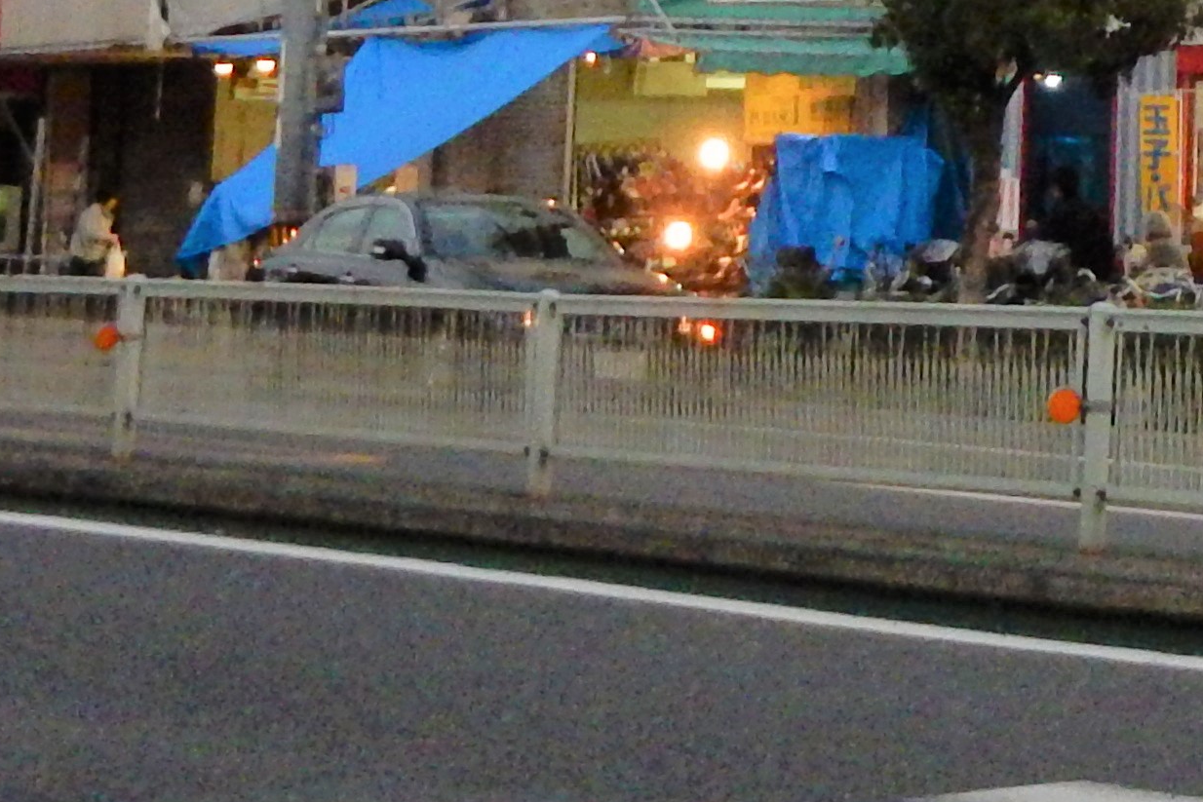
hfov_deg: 11.5
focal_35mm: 167
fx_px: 5581
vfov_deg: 7.9
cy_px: -780
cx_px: 2054
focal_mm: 7.6
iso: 200
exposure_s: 1/15
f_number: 4.2
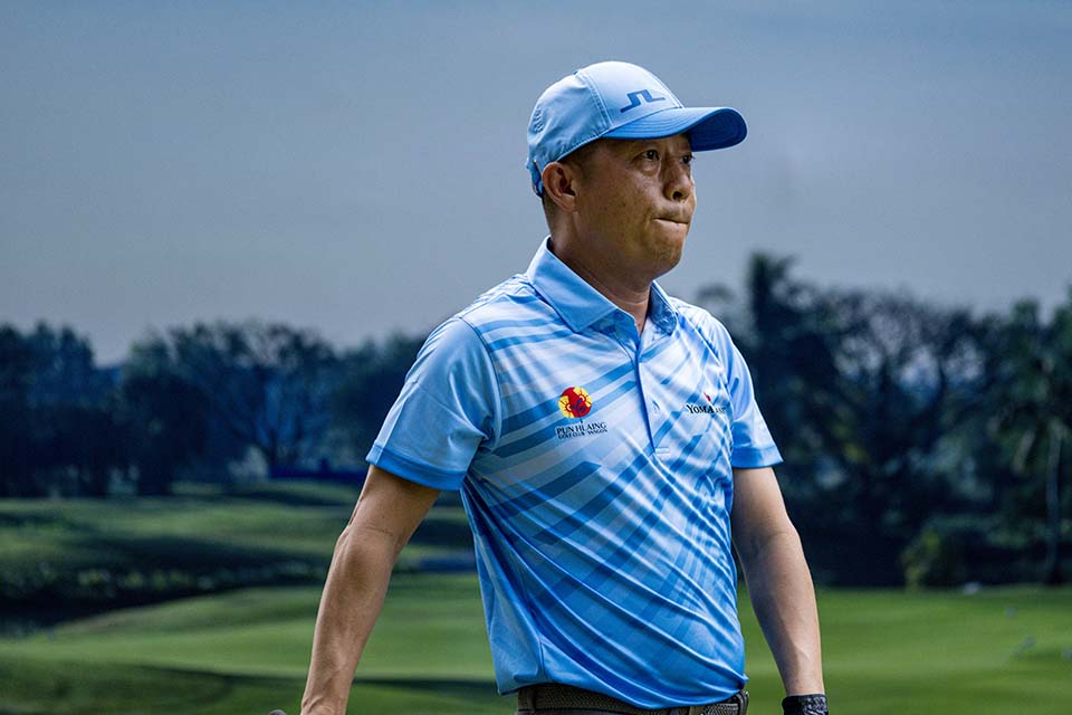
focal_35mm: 400
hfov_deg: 5.2
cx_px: 536
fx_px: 11910
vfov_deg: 3.4
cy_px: 358
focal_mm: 400
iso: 1400
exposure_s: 1/8000
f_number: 2.8
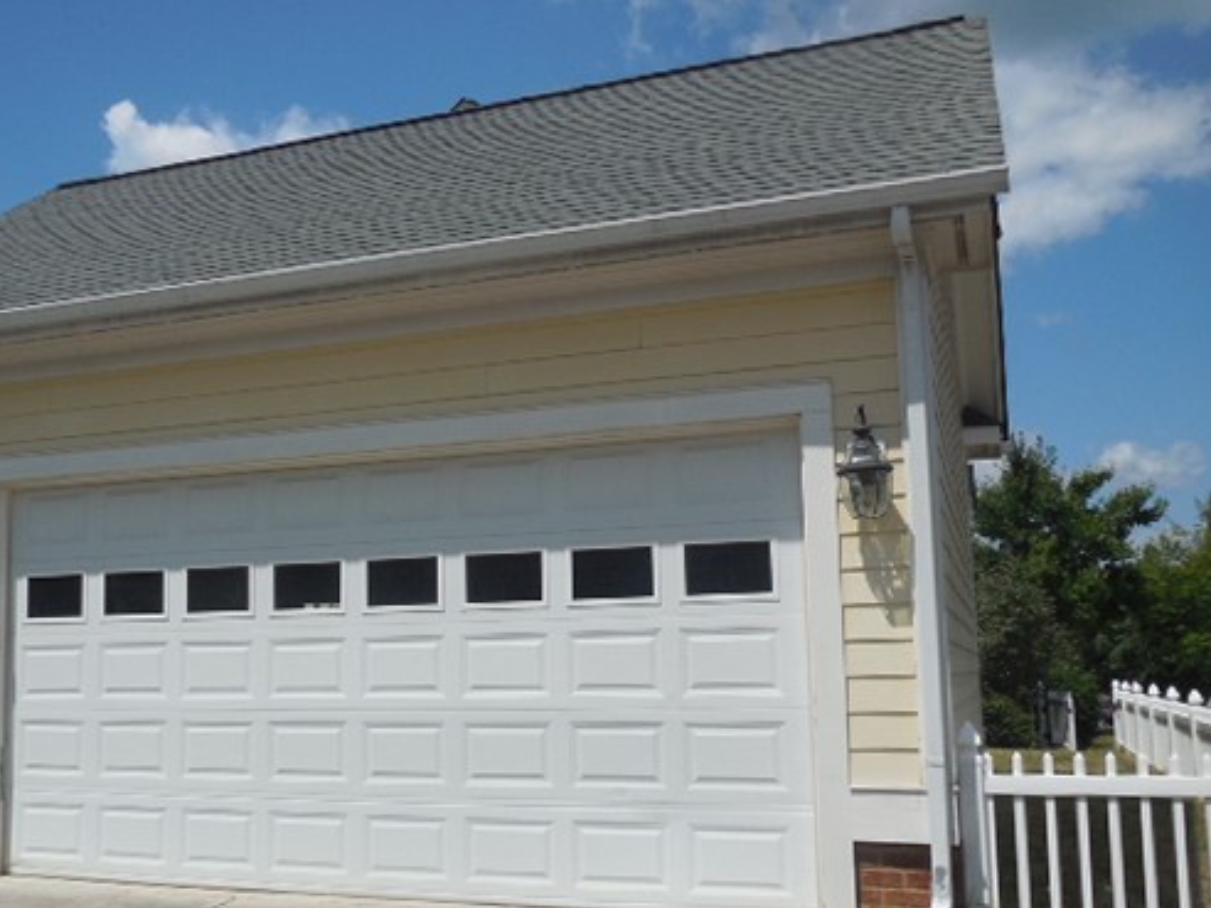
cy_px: 522
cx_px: 426
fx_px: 1364
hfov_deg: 47.3
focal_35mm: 39
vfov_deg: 36.7
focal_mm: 5.3
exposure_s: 1/800
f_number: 6.5
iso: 125
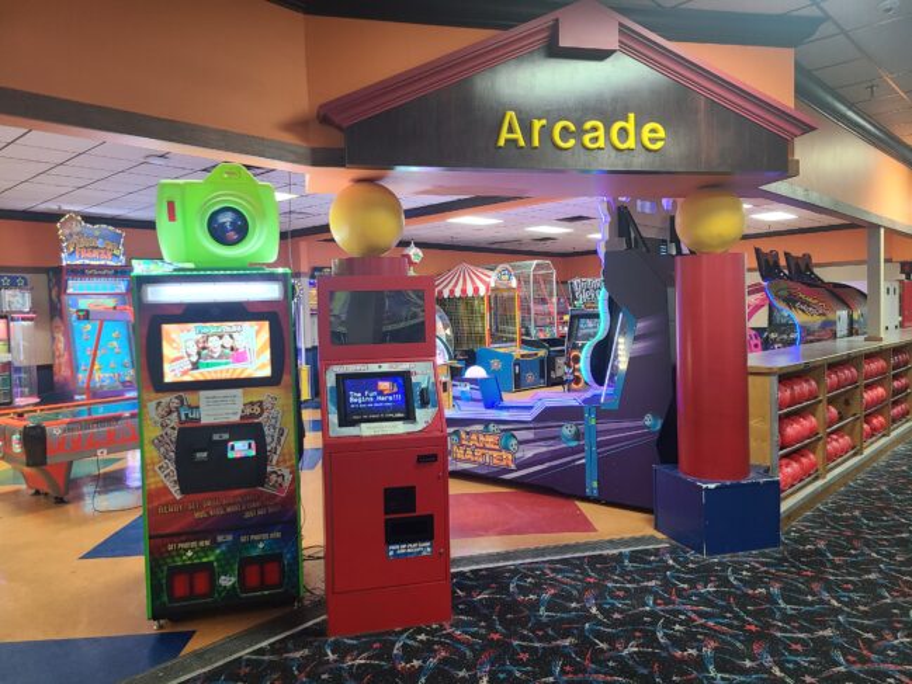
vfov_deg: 53.1
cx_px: 456
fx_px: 685
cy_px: 342
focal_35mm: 26
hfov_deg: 67.3
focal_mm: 5.4
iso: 250
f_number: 1.8
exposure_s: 1/59
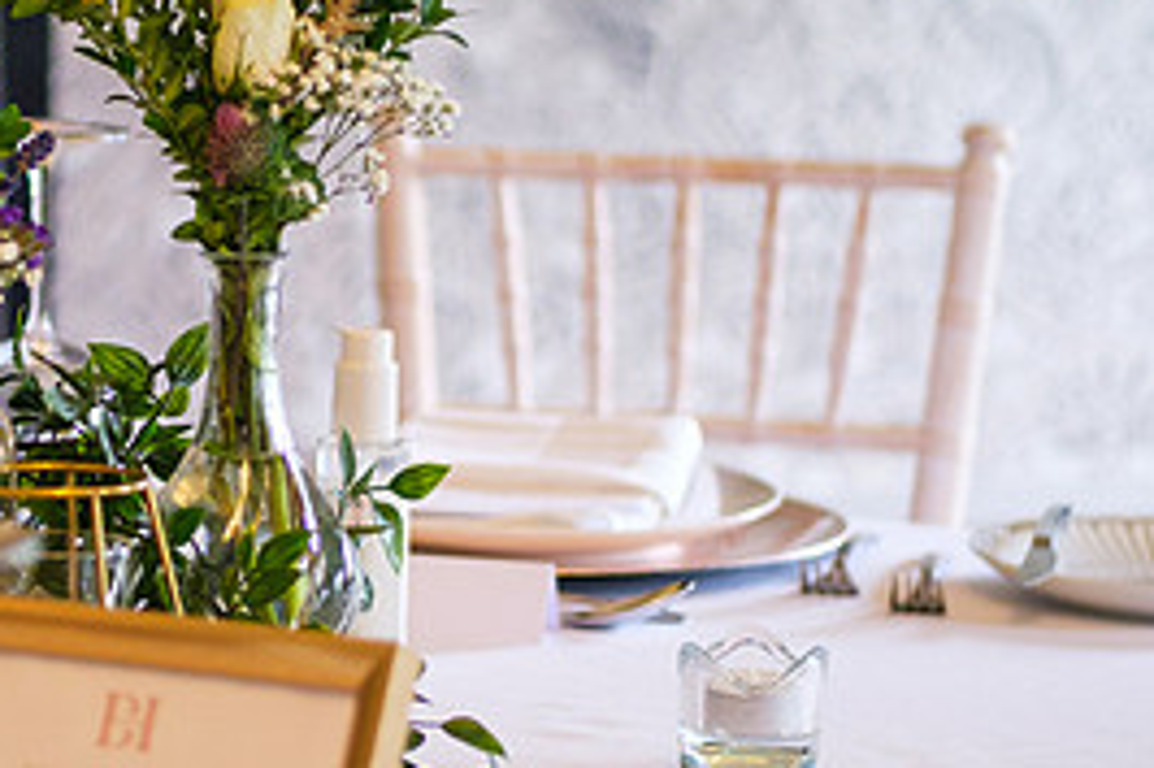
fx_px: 5894
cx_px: 171
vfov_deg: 7.5
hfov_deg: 11.1
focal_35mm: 184
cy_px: 318
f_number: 2
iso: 1250
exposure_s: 1/160
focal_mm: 50
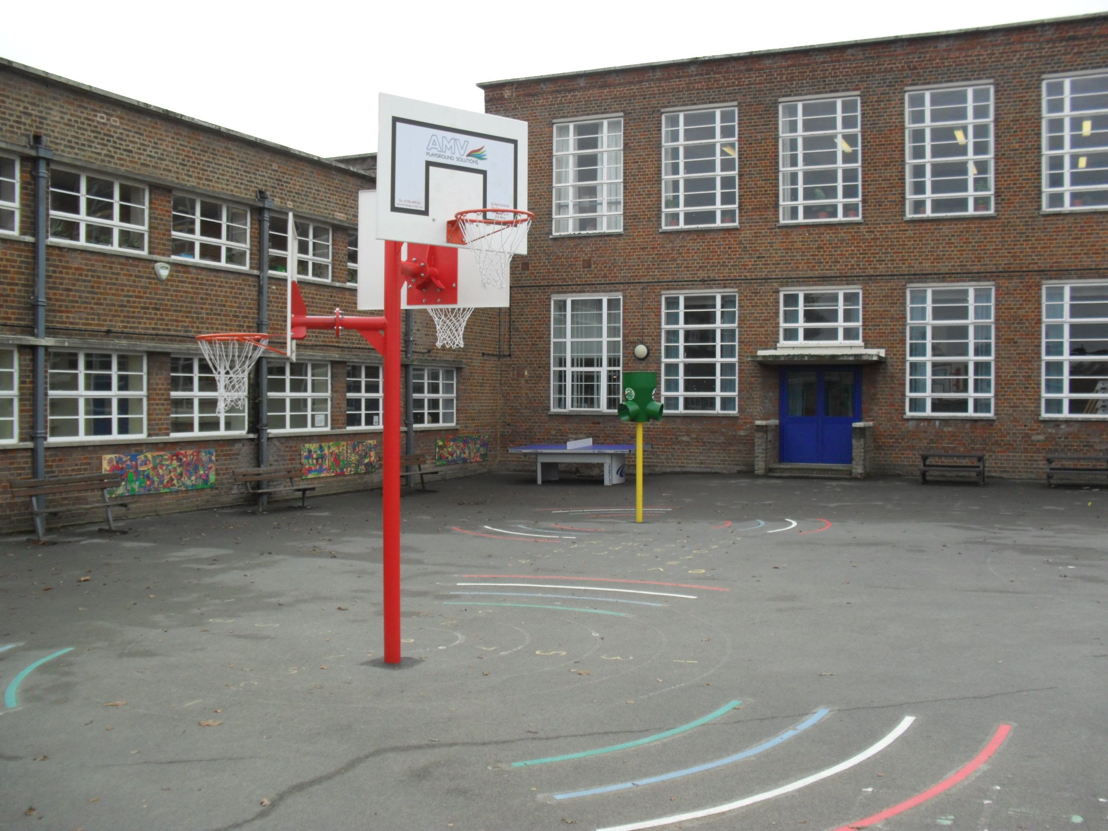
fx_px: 1120
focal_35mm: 35
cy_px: 416
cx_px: 554
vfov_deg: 40.7
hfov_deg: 52.6
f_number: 3.2
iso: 100
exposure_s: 1/250
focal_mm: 6.3
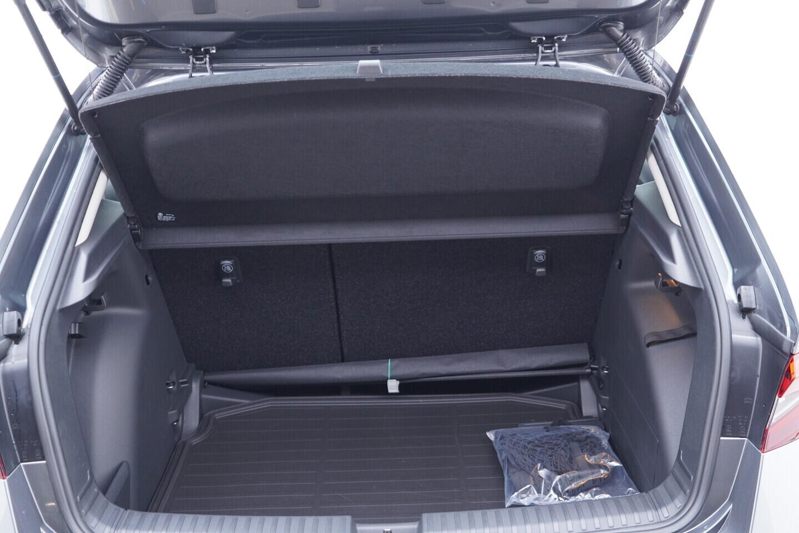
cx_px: 400
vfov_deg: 36.9
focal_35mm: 36
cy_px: 266
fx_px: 799
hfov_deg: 53.1
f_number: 2.8
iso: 800
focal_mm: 24
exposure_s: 1/40
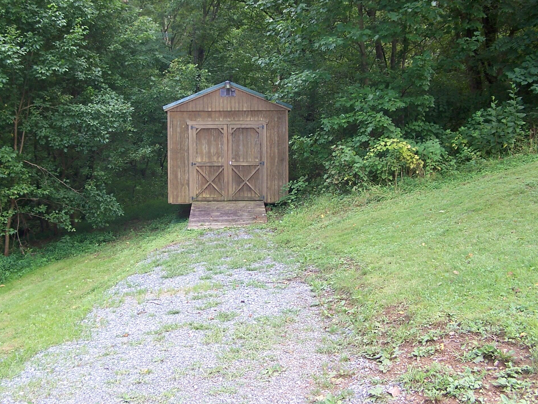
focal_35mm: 46
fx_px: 715
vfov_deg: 31.5
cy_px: 174
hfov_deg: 41.2
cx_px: 255
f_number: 2.8
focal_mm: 6.3
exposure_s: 1/60
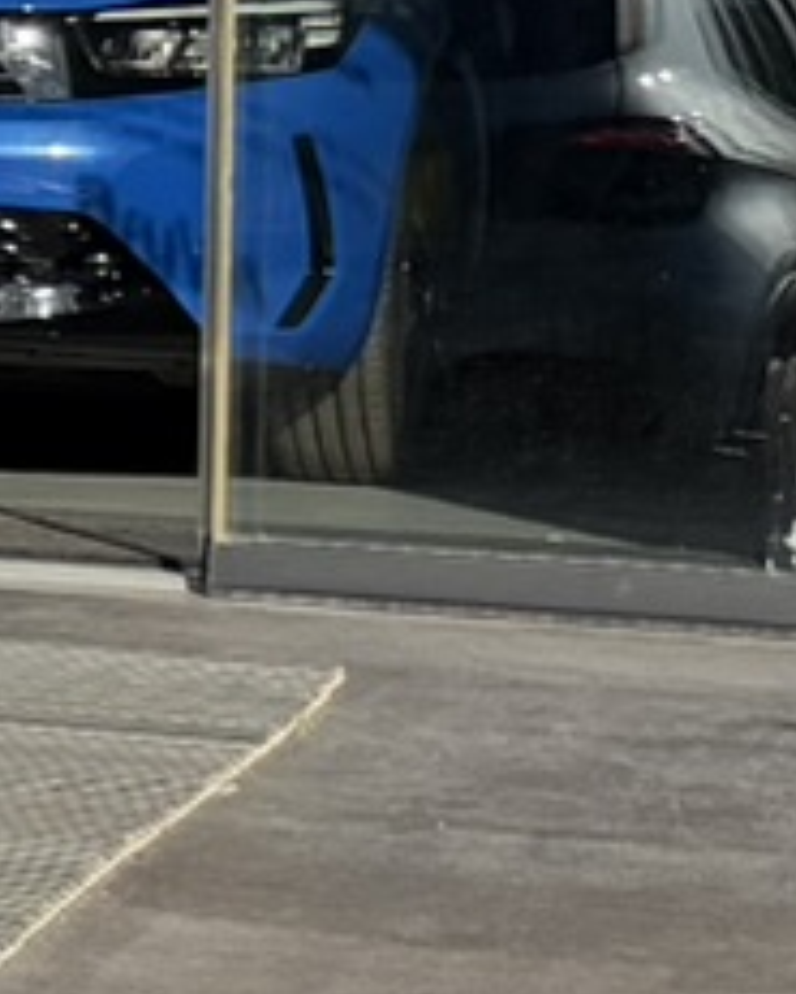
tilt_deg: +0.6
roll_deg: -2.0
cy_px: -56
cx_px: -3382
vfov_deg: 9.2
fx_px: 6121
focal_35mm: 208
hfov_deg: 5.4
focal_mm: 6.76
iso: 80
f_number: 1.78
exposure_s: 1/3759
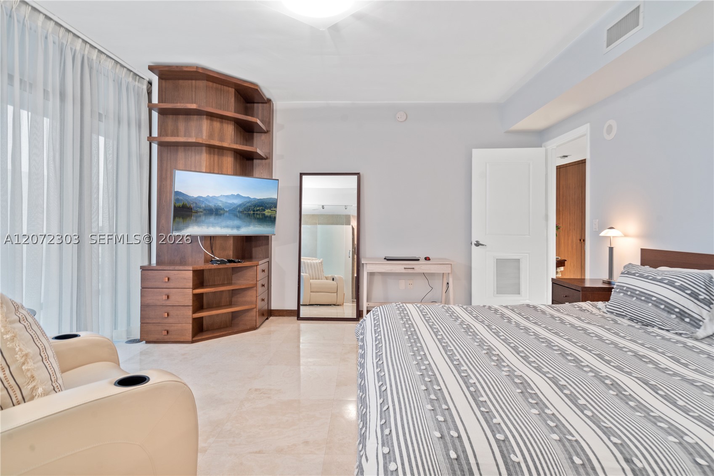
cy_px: 238
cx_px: 357
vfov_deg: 67.4
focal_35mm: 18
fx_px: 357
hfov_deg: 90.0
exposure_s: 1/1.25
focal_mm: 18
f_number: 8
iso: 400
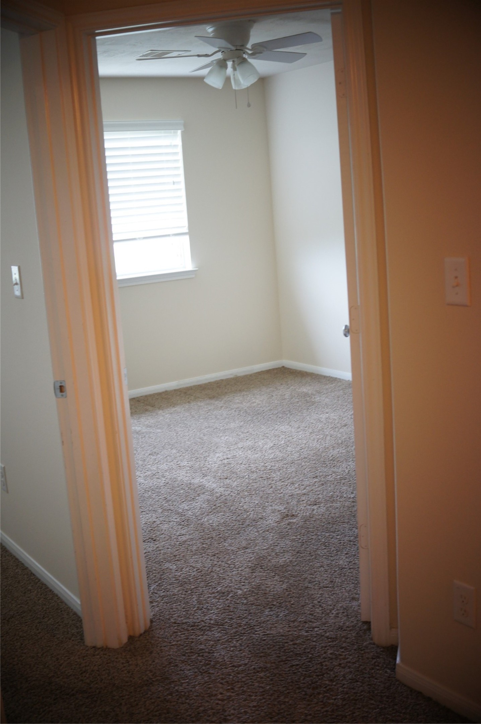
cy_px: 362
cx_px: 240
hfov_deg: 33.0
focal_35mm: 40
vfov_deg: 48.0
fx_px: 813
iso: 500
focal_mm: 27
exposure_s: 1/50
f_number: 2.8
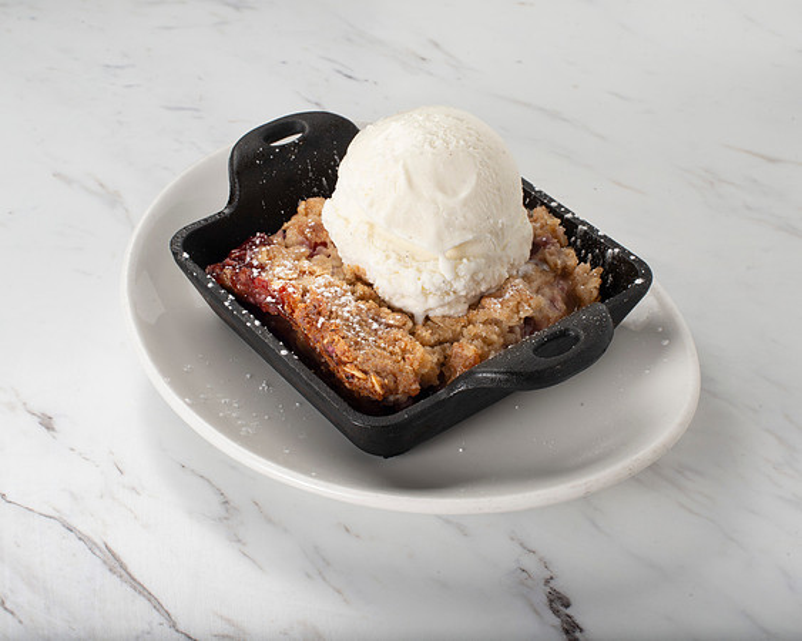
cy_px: 314
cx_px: 385
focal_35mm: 57
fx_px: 1364
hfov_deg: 32.8
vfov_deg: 26.4
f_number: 16
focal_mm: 50
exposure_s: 1/250
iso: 160
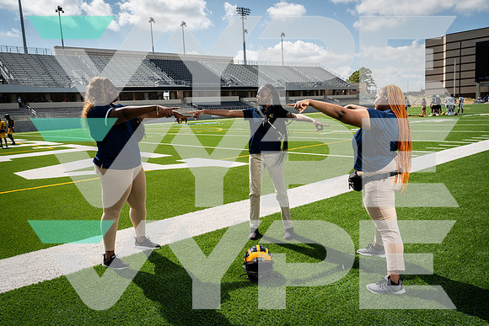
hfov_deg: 63.6
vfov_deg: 45.0
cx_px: 244
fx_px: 394
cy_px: 163
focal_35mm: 29
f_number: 8
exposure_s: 1/250
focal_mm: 29
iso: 125
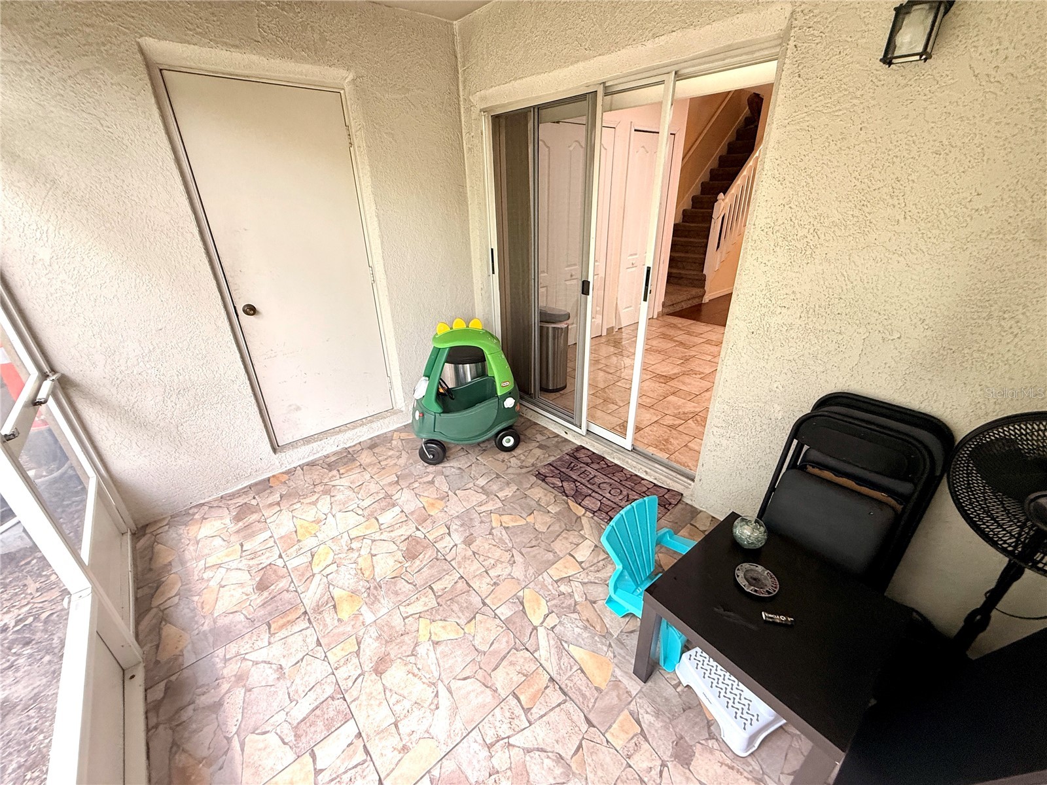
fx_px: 423
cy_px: 392
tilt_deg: -23.1
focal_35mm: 14
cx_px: 524
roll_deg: +1.1
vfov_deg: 85.7
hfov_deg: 102.1
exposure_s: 1/120
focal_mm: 2.22
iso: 200
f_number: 2.2
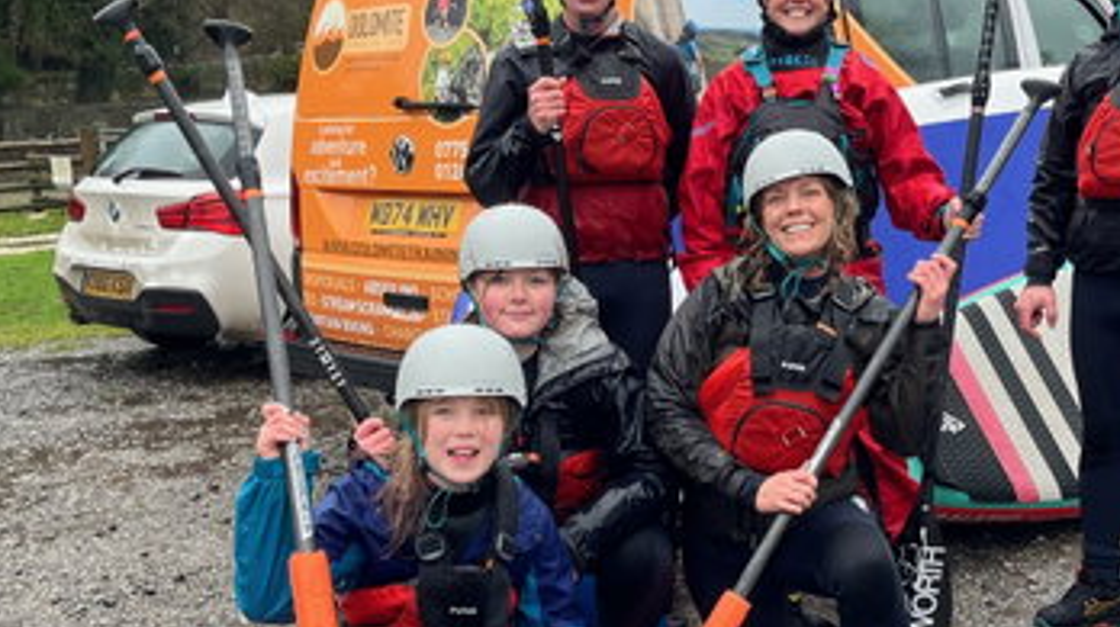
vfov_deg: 22.5
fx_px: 1573
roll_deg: +2.8
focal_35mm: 53
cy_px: 367
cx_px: 624
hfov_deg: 39.1
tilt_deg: -10.5
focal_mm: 5.1
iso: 64
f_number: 1.6
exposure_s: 1/122
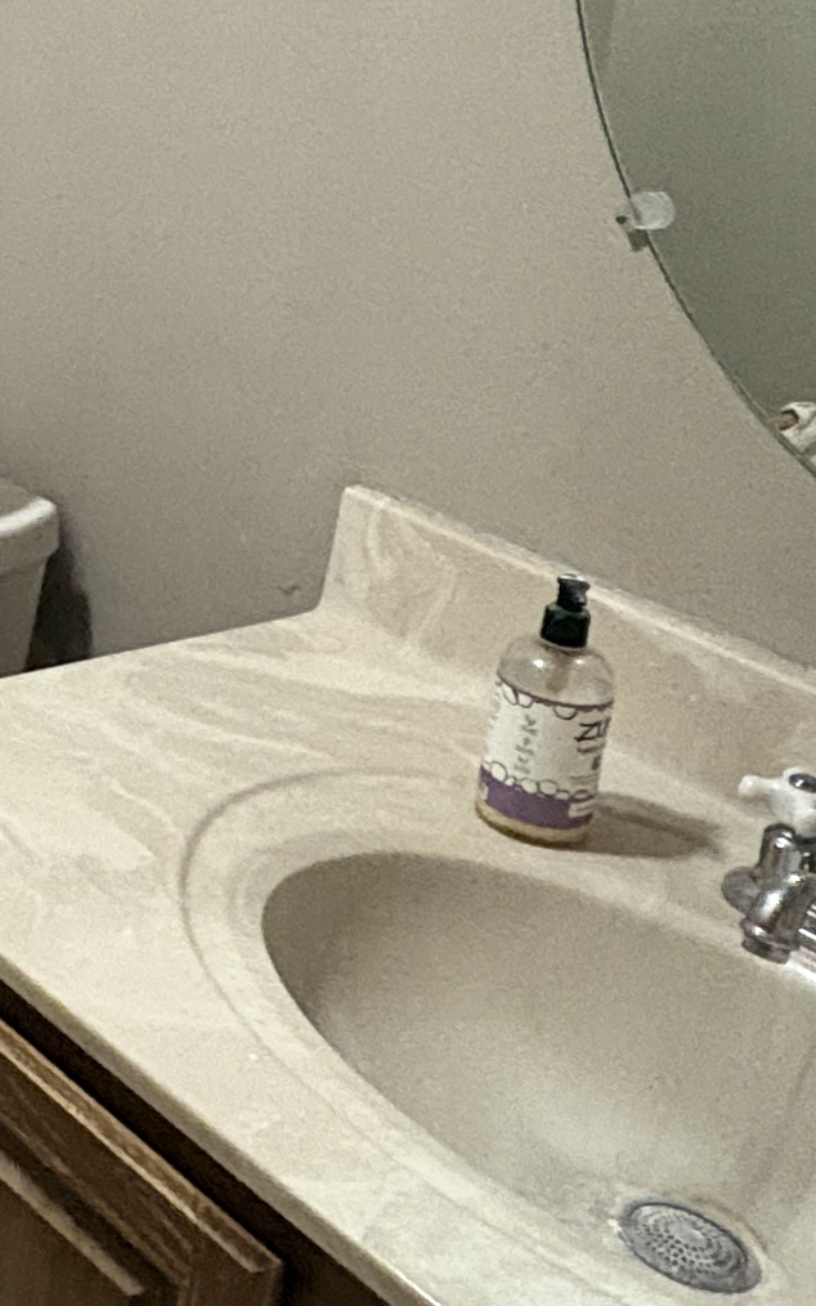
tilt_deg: -11.8
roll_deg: -5.1
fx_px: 2099
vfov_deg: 33.1
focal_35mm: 59
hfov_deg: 19.6
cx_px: -340
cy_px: 176
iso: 800
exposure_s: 1/60
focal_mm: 2.22
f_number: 2.2
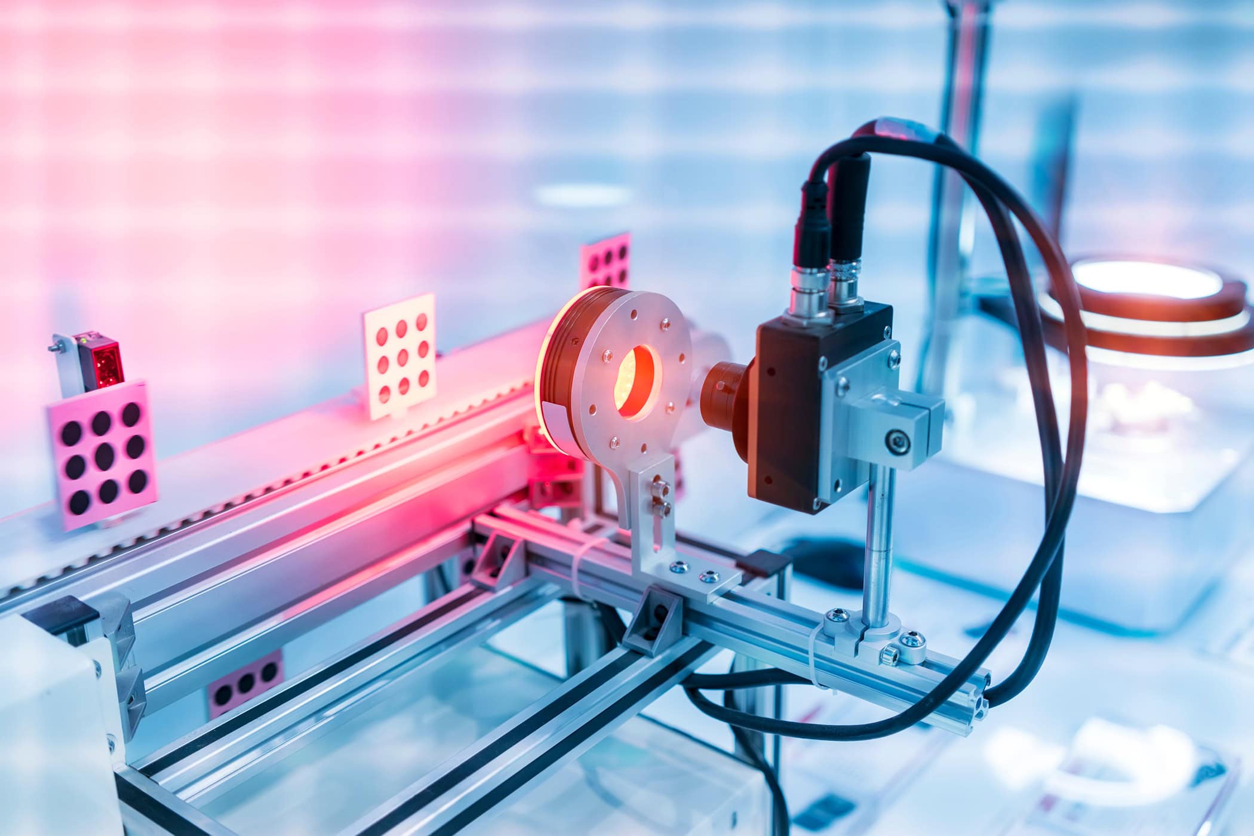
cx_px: 627
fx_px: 1219
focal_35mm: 35
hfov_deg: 54.4
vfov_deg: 37.9
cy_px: 418
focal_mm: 35
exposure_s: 1/500
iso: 800
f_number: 3.2
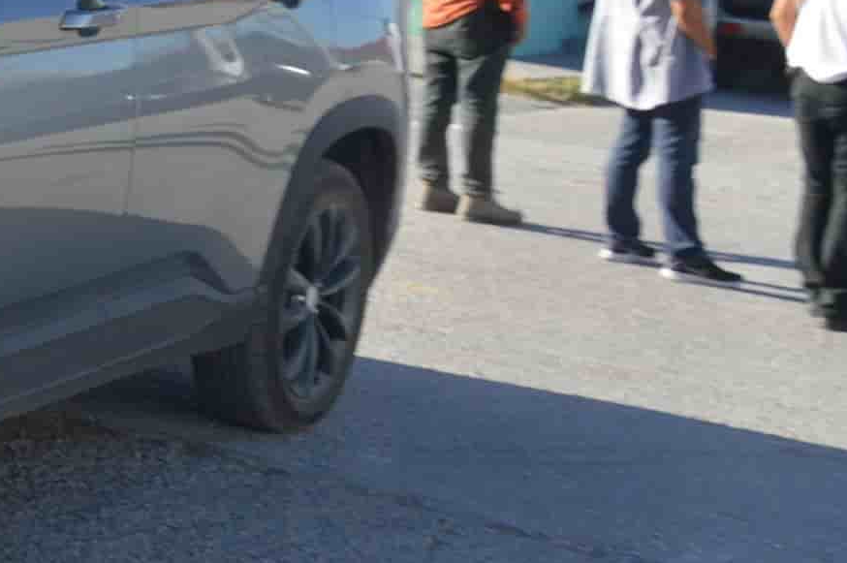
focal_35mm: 181
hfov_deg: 11.0
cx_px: -430
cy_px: -140
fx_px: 4248
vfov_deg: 7.5
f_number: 7.1
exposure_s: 1/200
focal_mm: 35
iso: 100
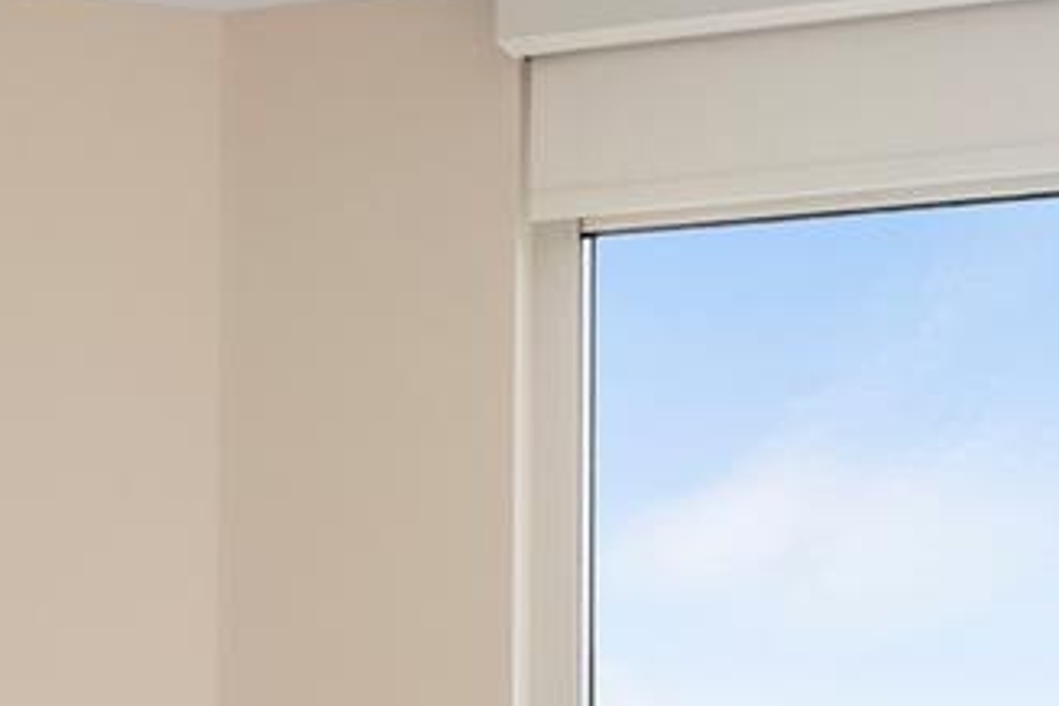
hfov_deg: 20.8
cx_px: 369
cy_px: 1033
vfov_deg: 13.2
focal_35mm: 98
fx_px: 2883
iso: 320
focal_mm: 20
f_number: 9
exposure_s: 1/640
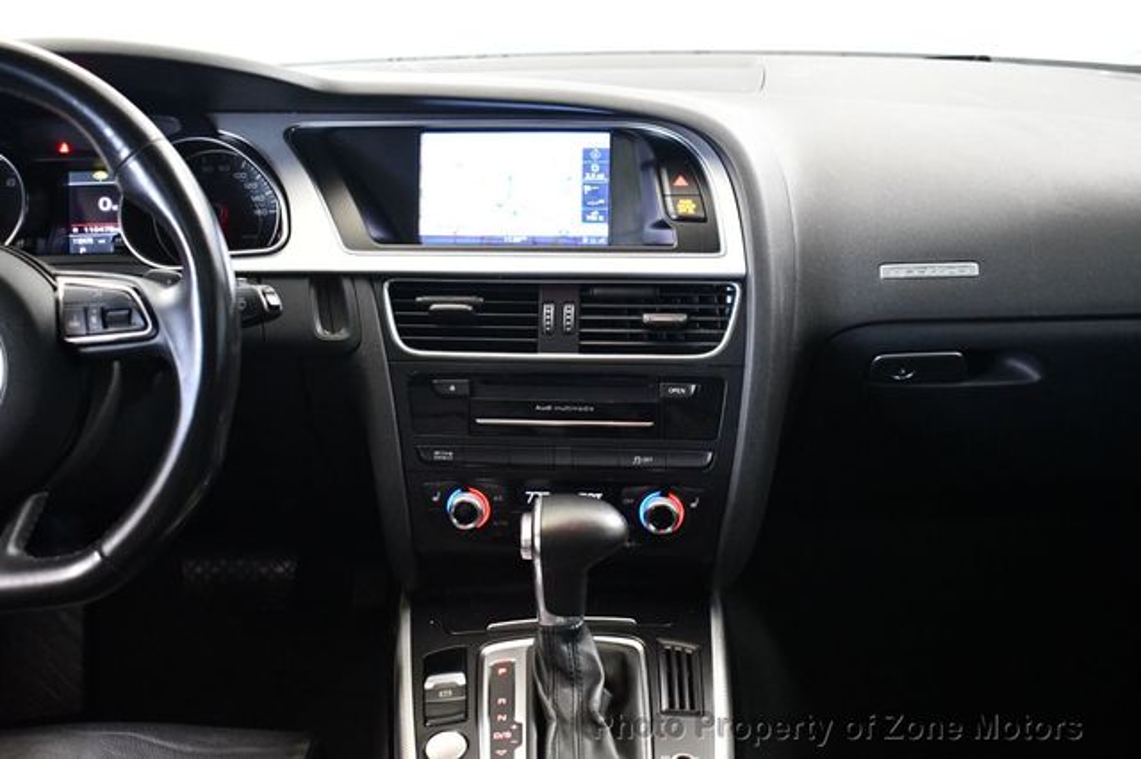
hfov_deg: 49.6
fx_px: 1235
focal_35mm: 39
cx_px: 570
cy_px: 380
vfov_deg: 34.2
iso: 7200
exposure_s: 1/60
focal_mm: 26
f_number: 4
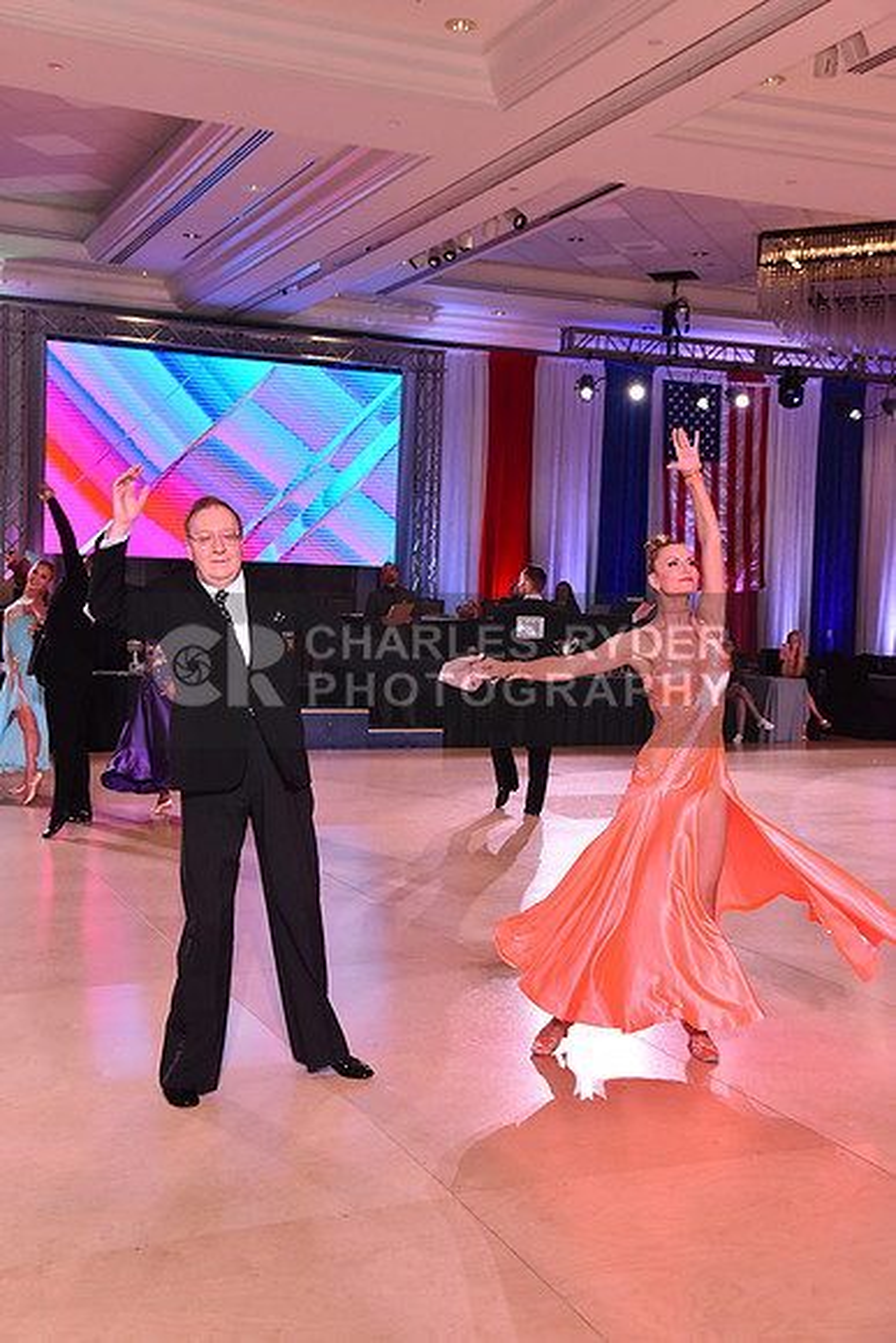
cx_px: 448
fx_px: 1642
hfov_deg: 30.5
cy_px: 672
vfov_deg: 44.5
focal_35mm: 44
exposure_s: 1/320
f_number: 6.3
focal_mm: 44
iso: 2500
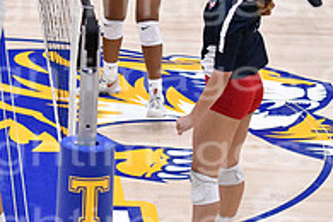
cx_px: 60
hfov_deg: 6.6
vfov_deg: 4.4
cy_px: 42
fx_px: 2886
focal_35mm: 312
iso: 6400
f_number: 3.2
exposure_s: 1/1000
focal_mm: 70
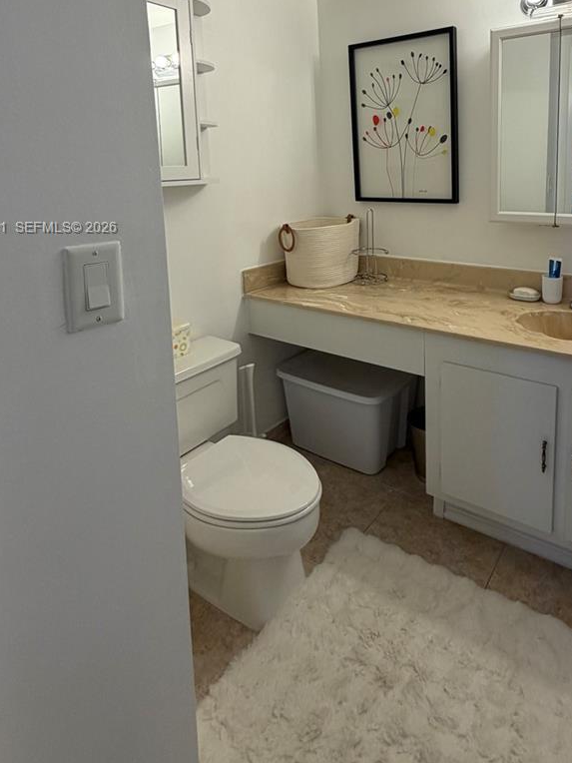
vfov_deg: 73.0
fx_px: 485
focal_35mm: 22
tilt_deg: -7.5
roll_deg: +2.1
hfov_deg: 59.7
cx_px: 381
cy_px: 229
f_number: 2.2
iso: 100
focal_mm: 2.22
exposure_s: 1/121
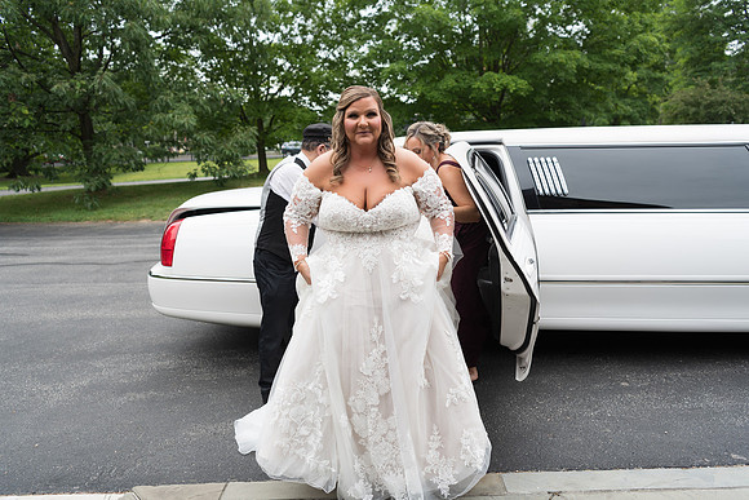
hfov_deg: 73.7
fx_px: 499
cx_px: 374
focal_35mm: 24
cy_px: 250
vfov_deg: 53.2
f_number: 3.2
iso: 64
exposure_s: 1/200
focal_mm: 24
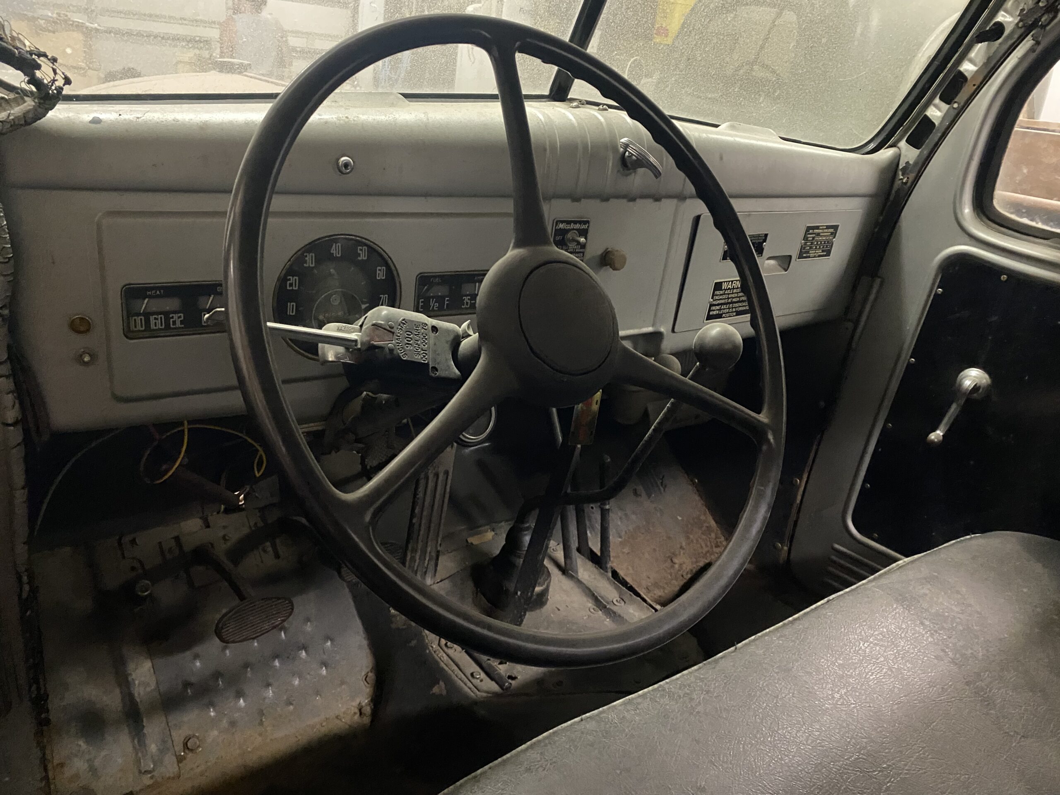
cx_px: 530
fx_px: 796
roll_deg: -8.9
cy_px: 398
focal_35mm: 26
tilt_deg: -25.2
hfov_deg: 67.3
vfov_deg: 53.1
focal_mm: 4.25
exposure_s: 1/24
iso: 800
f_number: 1.8
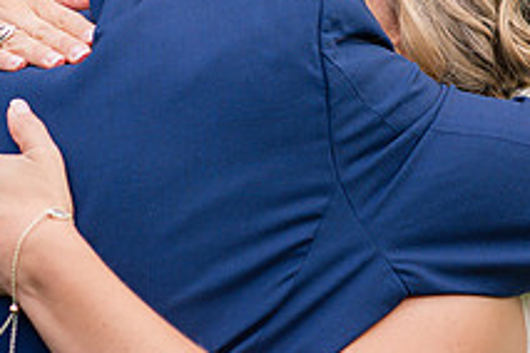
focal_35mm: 231
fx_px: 3401
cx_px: 326
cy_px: -34
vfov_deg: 5.9
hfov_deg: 8.9
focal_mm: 85
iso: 500
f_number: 3.2
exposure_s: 1/2000
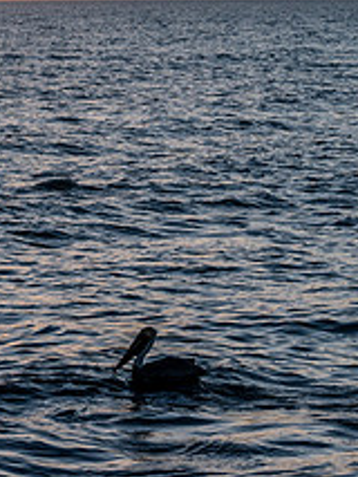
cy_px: 118
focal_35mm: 224
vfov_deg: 8.8
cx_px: 49
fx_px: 3086
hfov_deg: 6.6
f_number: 14
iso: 320
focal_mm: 70
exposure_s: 1/125
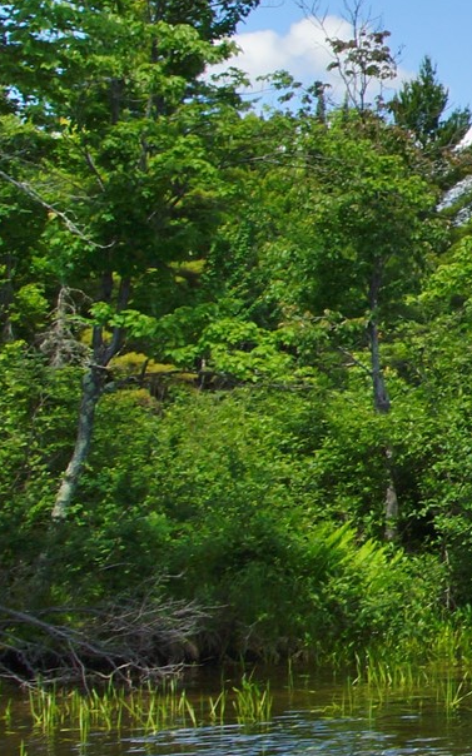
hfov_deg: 10.3
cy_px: 330
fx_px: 2266
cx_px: 1129
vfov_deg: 18.9
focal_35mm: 110
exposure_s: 1/100
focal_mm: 20
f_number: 11
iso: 100
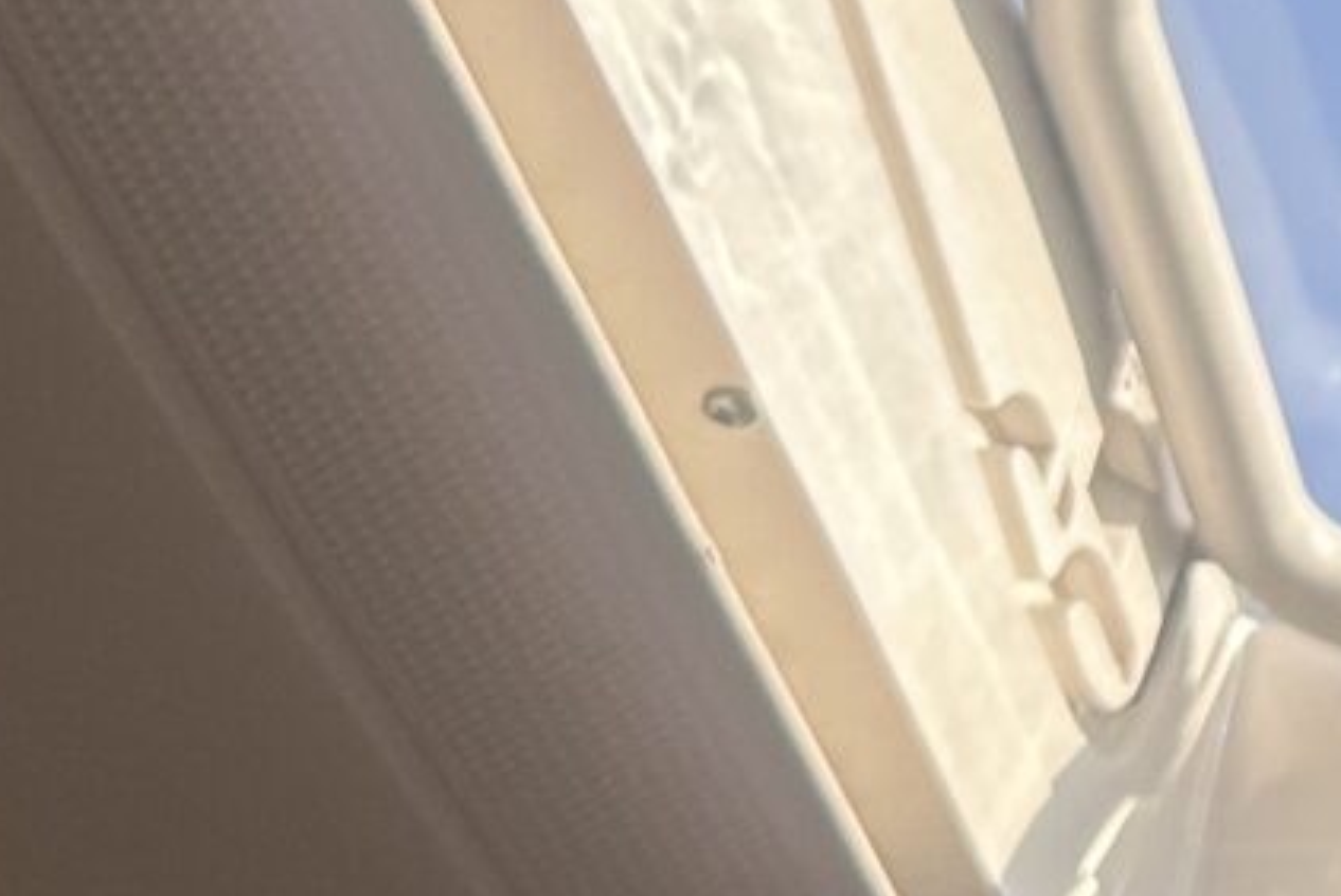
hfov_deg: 14.5
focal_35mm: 121
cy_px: -67
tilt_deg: +45.2
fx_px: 4510
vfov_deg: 11.2
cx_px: 2549
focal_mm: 6.86
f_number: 1.78
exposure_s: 1/1692
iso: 80
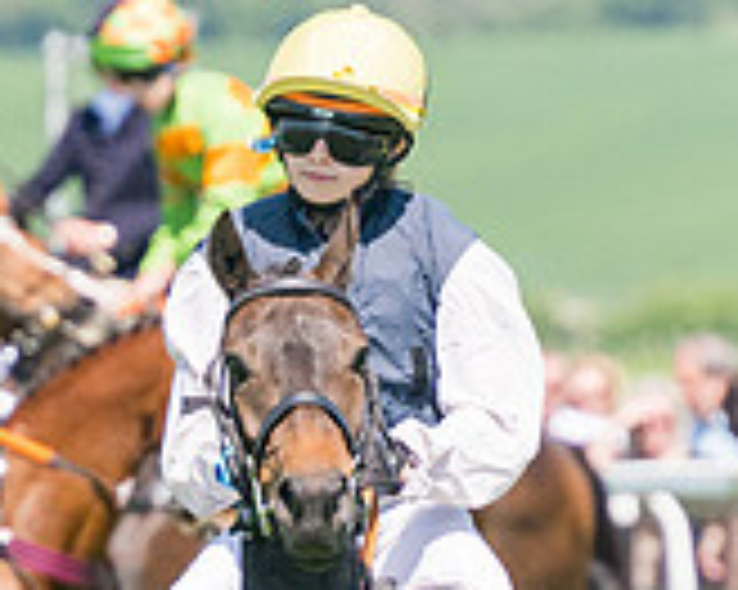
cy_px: 580
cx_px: 361
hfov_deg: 1.8
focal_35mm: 1048
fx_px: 22877
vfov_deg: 1.5
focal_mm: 180
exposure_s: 1/6400
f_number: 4
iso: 400
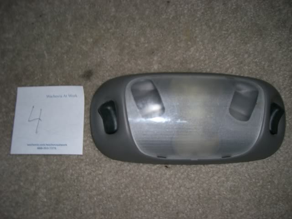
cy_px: 110
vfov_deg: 37.7
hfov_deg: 49.0
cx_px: 146
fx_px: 321
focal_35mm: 38
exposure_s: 1/60
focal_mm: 6.2
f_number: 2.7
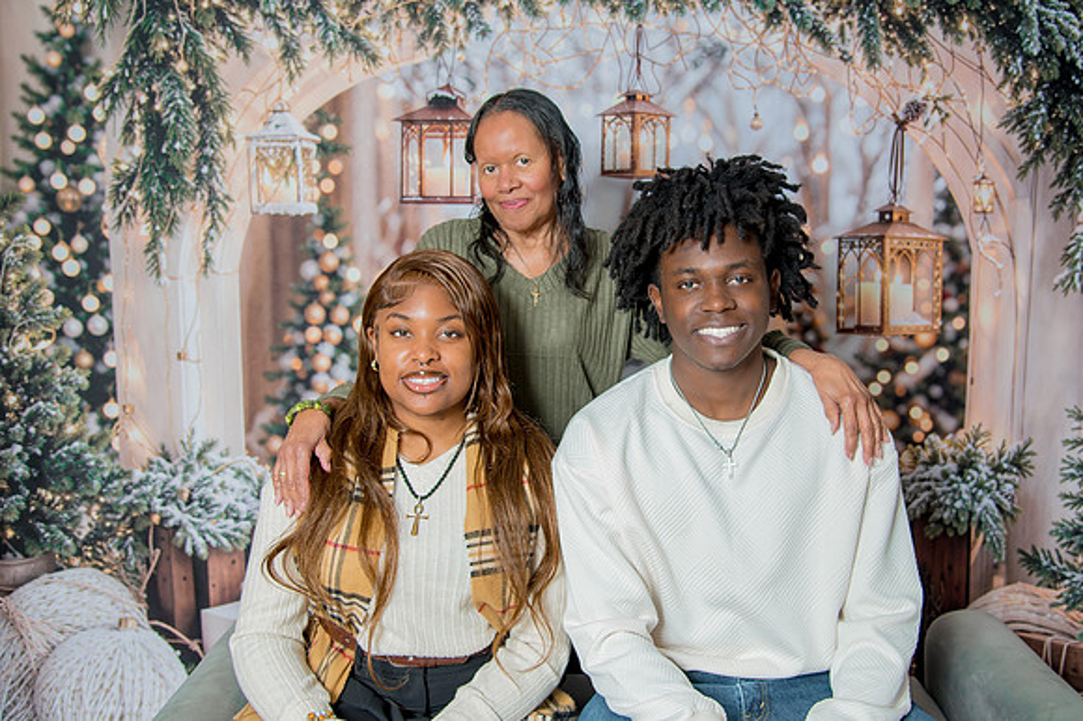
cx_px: 573
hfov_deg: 52.1
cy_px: 335
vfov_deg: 36.1
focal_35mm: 37
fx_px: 1106
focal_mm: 34
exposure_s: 1/200
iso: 100
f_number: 4
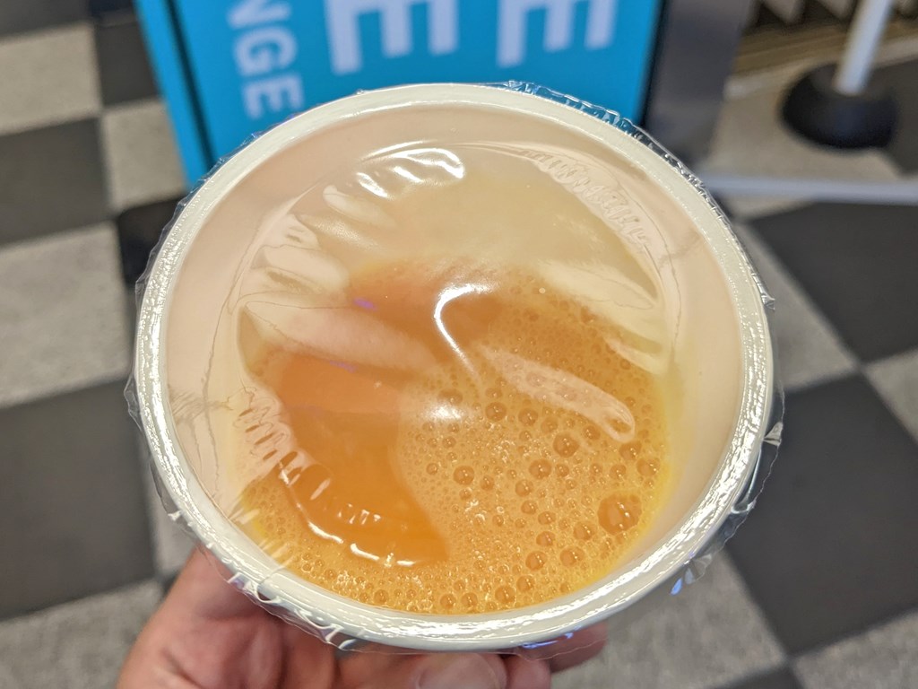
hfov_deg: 65.3
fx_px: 716
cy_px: 344
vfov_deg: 51.4
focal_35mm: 27
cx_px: 459
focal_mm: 4.38
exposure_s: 1/289
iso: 48
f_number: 1.73
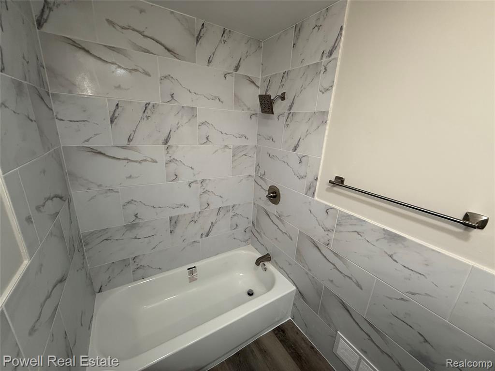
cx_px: 248
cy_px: 186
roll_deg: -2.8
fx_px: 200
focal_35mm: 14
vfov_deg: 85.7
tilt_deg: -15.6
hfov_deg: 102.1
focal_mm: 2.22
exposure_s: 1/120
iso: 200
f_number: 2.2
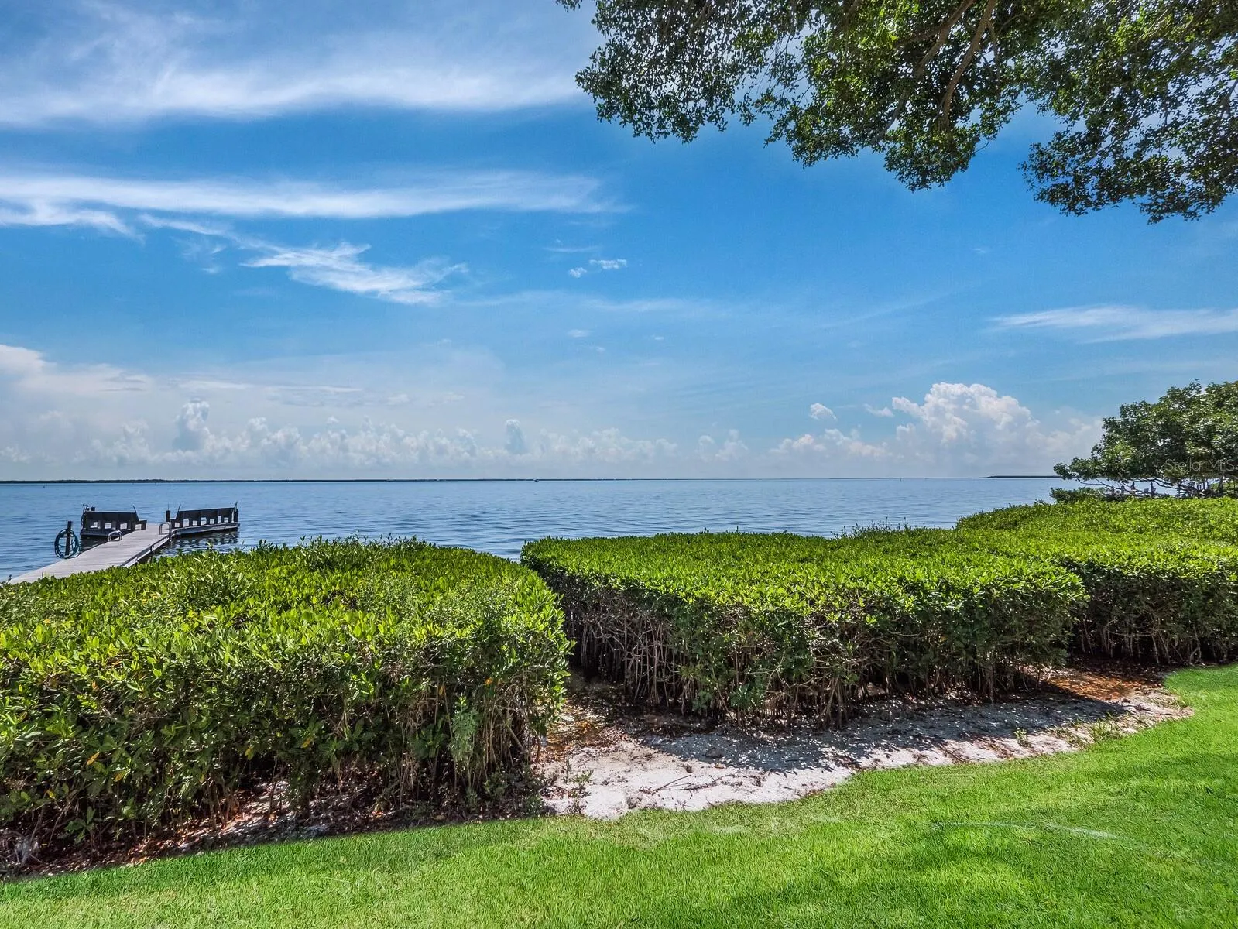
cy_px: 464
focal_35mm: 14
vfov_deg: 85.7
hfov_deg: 102.1
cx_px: 619
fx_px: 501
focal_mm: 7
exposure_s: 1/1600
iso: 400
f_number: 8
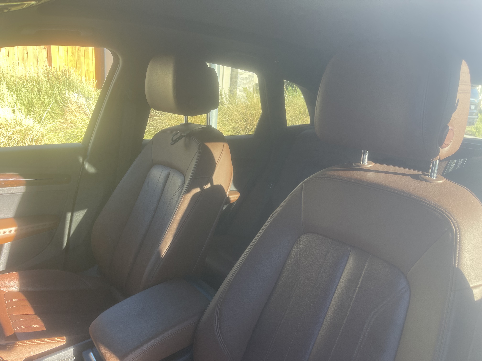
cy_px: 180
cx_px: 241
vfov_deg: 54.9
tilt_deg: -14.5
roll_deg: -4.8
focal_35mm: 25
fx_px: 348
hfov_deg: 69.4
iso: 32
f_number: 1.6
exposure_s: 1/121
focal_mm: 5.1
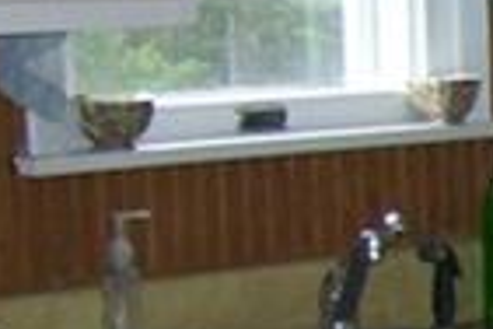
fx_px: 3725
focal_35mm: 272
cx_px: 1122
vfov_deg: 5.0
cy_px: 682
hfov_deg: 7.2
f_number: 2.7
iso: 100
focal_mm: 6
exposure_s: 1/60
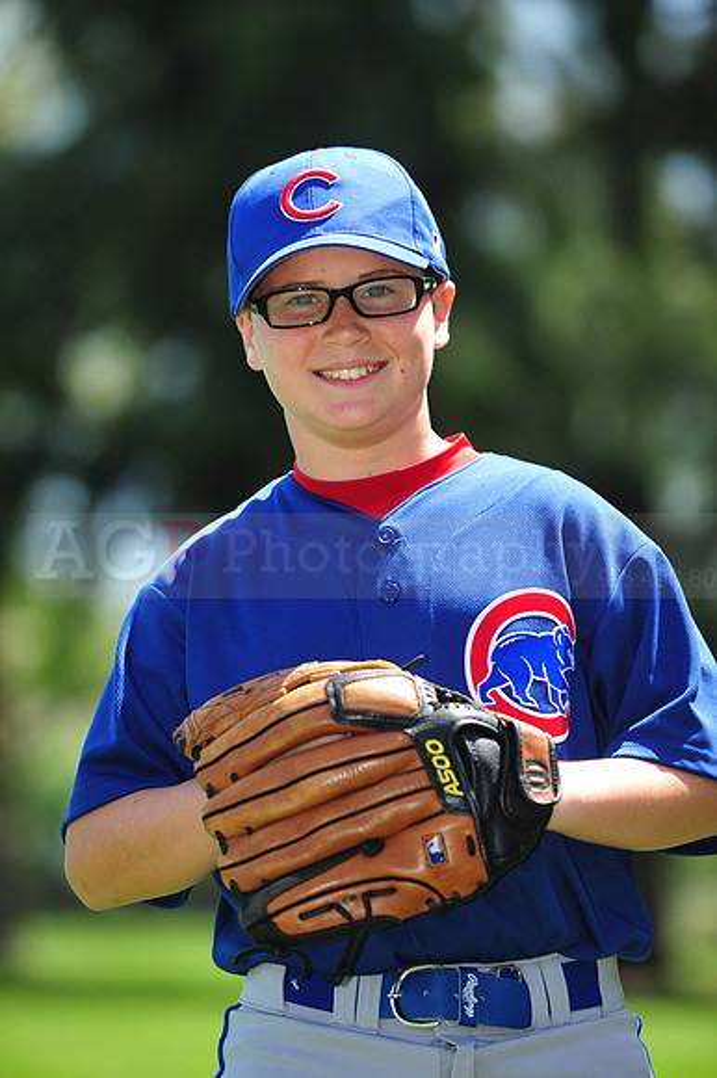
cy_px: 539
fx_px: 5982
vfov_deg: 10.3
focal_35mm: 200
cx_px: 358
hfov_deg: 6.9
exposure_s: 1/500
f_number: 4.5
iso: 200
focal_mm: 200
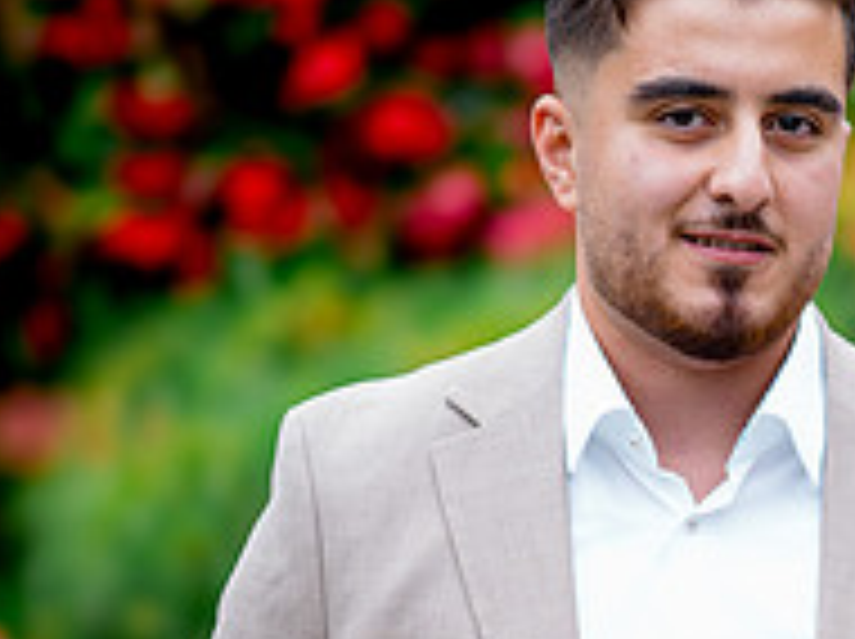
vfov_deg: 5.9
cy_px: 565
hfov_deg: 7.9
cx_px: 873
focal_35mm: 250
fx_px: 6167
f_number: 1.4
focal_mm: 85
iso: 100
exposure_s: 1/1600
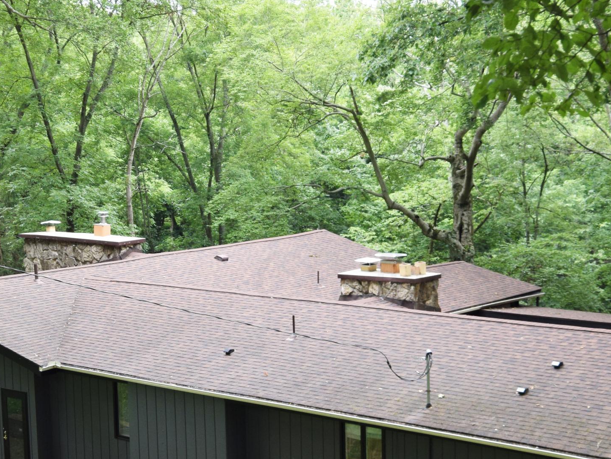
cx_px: 382
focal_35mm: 72
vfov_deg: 20.4
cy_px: 275
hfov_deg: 26.9
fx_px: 1271
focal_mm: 24
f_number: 5.6
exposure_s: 1/125
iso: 400
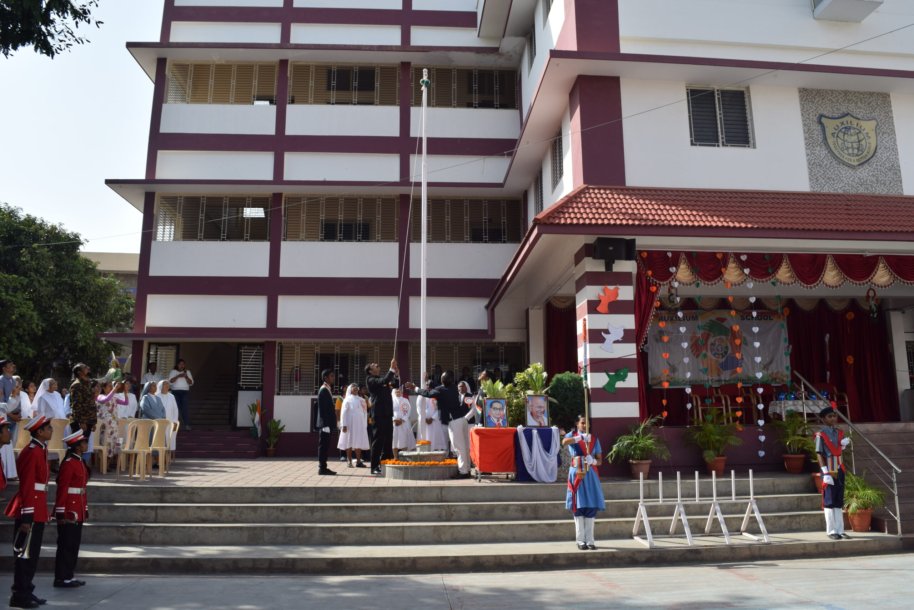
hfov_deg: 67.4
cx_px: 457
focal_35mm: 27
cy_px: 305
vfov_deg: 47.9
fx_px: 685
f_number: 8
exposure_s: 1/500
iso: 200
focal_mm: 18
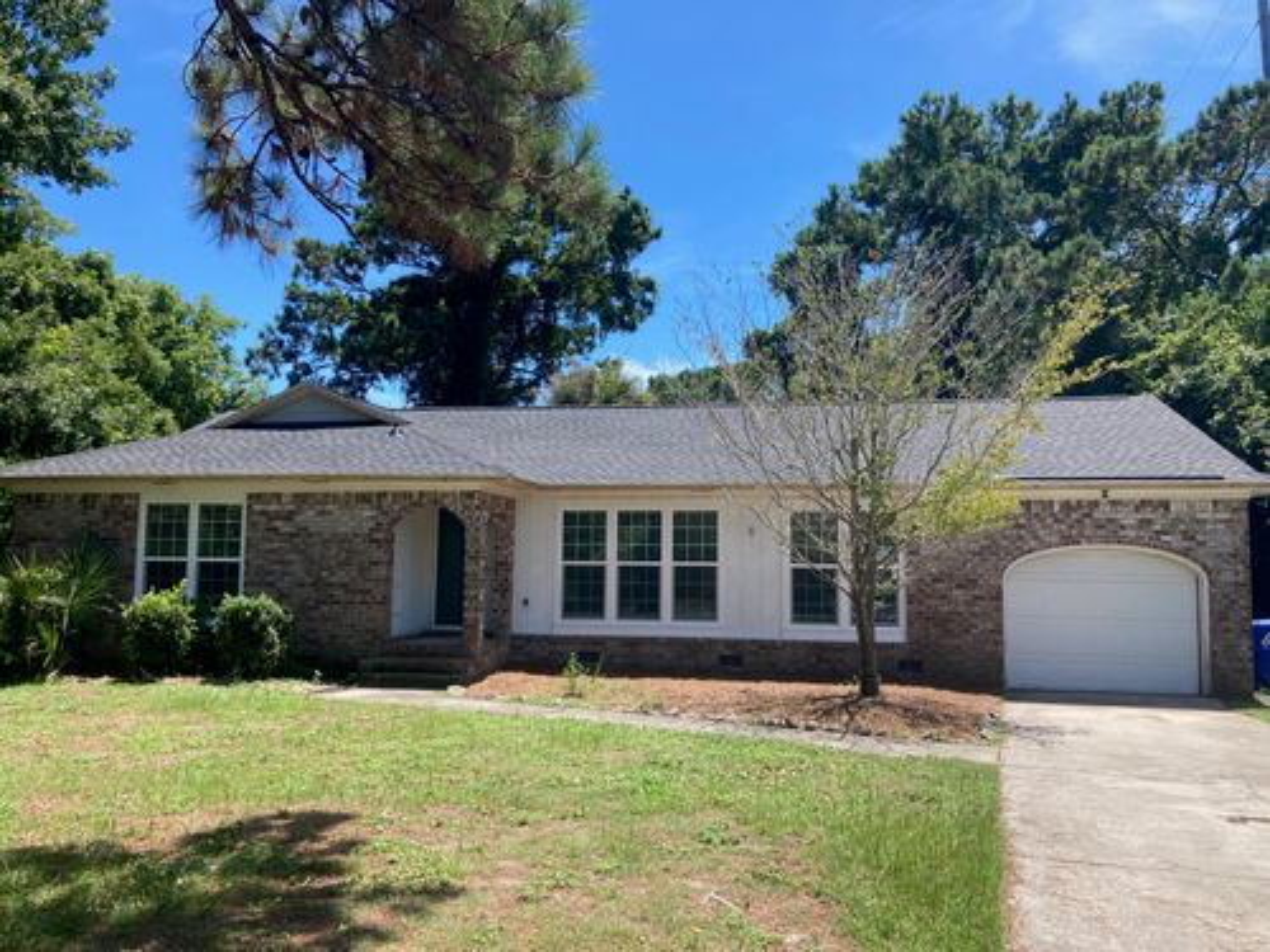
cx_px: 635
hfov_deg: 63.4
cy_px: 476
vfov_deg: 49.7
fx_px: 1027
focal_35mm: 28
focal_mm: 3.99
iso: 20
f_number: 1.8
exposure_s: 1/1080
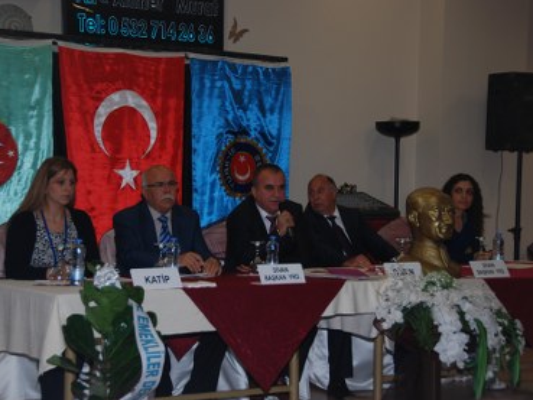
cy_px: 201
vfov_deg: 18.7
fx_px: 1217
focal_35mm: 79
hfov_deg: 24.7
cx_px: 269
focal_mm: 48
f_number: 4.8
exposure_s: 1/60
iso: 200
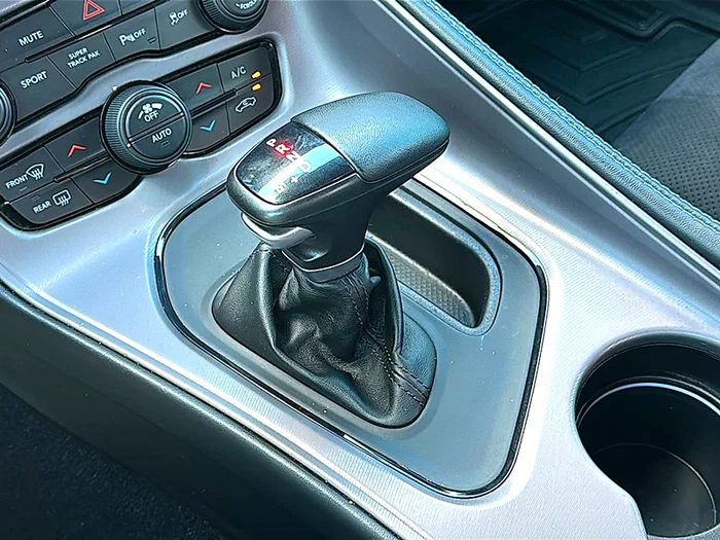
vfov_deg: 32.2
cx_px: 360
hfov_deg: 42.1
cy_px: 270
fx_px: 936
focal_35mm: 45
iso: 80
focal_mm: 6.86
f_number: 1.78
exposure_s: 1/40
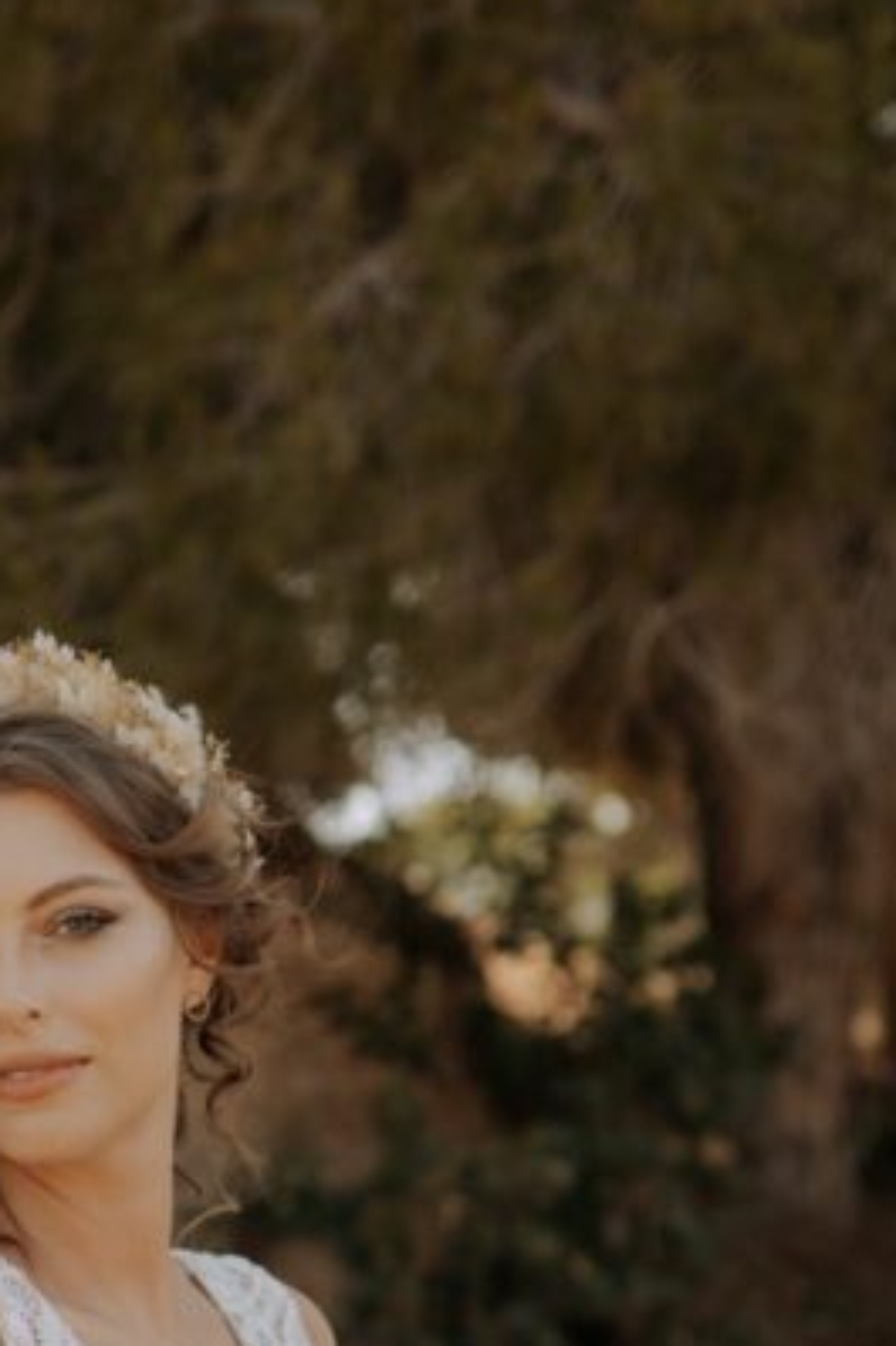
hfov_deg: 14.9
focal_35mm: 90
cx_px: 5
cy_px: 1529
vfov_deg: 21.3
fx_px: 3363
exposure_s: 1/500
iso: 50
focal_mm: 35
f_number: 2.2
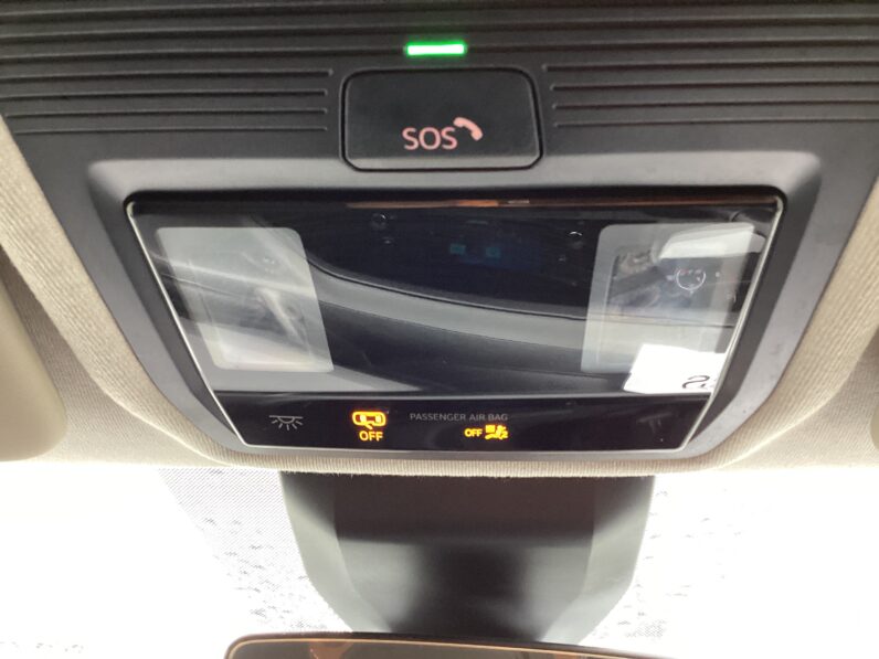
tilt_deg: +25.0
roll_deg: -2.3
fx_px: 787
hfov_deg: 58.4
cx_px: 440
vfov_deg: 45.4
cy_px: 330
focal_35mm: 31
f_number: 2.4
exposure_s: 1/60
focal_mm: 3.3
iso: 160
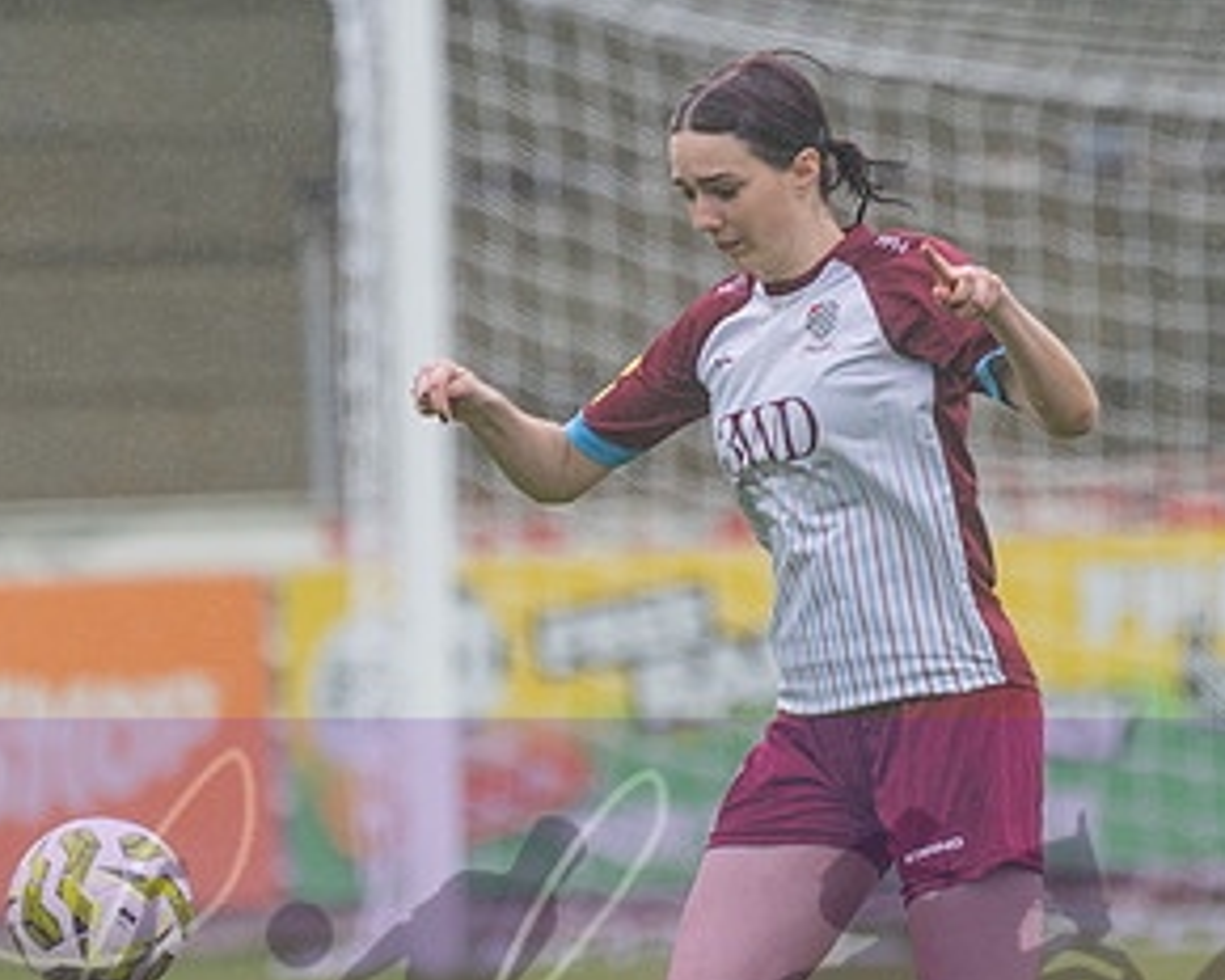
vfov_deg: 1.1
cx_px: 795
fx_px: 52461
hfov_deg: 1.3
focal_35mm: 1447
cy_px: 787
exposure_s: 1/1600
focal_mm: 300
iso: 280
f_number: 2.8
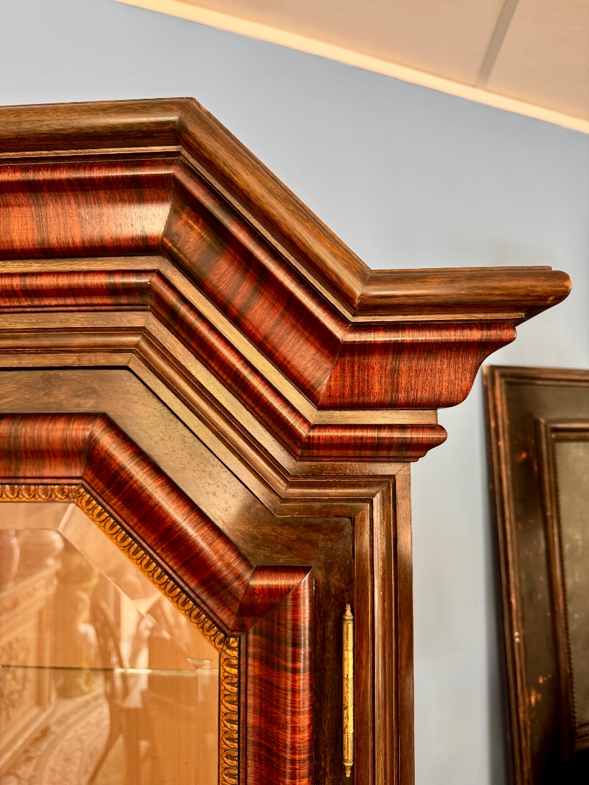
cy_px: 392
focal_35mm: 24
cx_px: 294
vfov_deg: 71.6
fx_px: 544
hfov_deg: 56.8
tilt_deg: +5.4
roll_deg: -0.6
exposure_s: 1/121
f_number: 1.78
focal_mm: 6.76
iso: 200
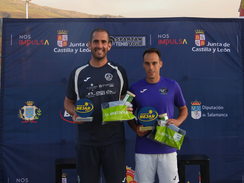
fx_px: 423
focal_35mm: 60
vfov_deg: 24.4
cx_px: 122
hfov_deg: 32.2
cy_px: 92
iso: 100
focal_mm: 10.7
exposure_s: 1/100
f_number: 3.5
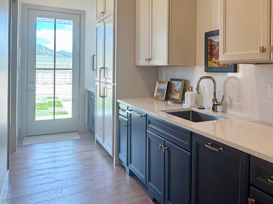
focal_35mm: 34
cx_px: 201
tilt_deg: +0.0
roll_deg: +0.0
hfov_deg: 51.9
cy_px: 72
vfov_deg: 41.4
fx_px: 268
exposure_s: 1/120
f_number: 2.2
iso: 125
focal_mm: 2.22
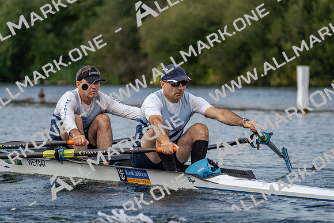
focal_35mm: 250
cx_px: 167
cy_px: 112
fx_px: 2320
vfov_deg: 5.5
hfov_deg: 8.2
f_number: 5.6
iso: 400
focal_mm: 250
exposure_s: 1/1600
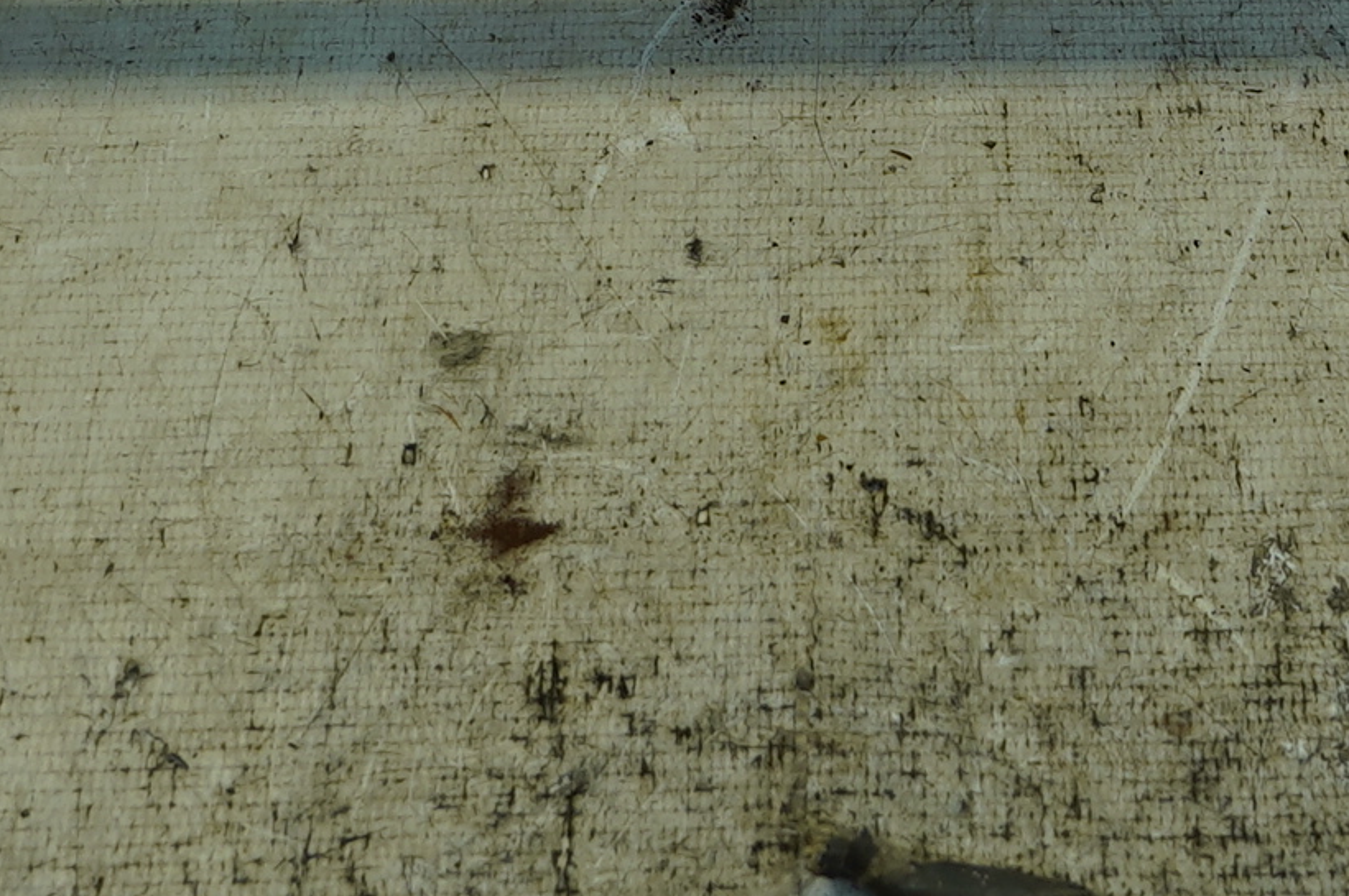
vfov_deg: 14.9
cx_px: 1089
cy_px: -194
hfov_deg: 22.8
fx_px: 3294
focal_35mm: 88
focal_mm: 16
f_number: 4
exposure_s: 1/160
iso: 200
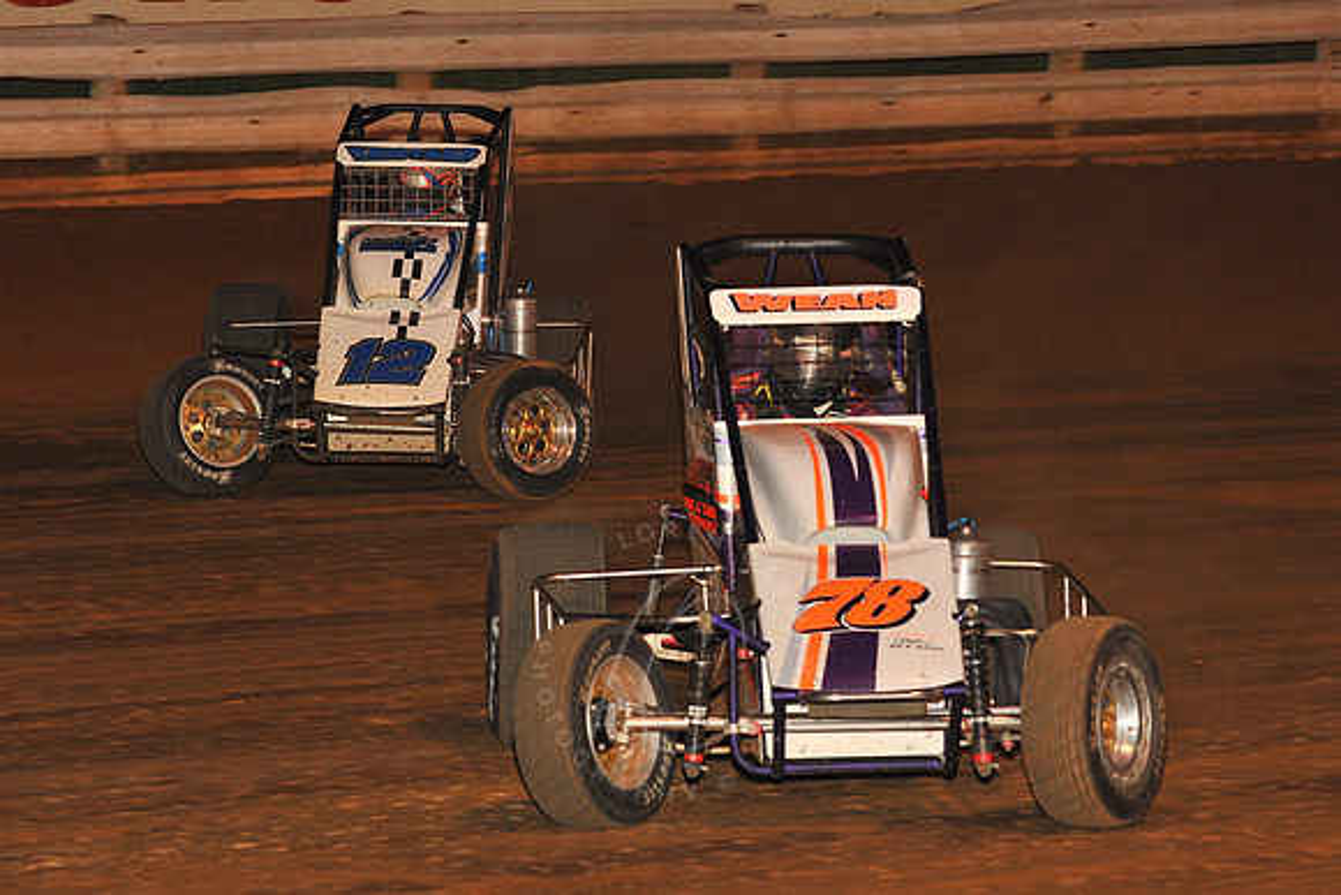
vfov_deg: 9.5
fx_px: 5402
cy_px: 448
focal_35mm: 145
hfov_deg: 14.2
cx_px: 670
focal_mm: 145
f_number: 6.3
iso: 1000
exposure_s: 1/320
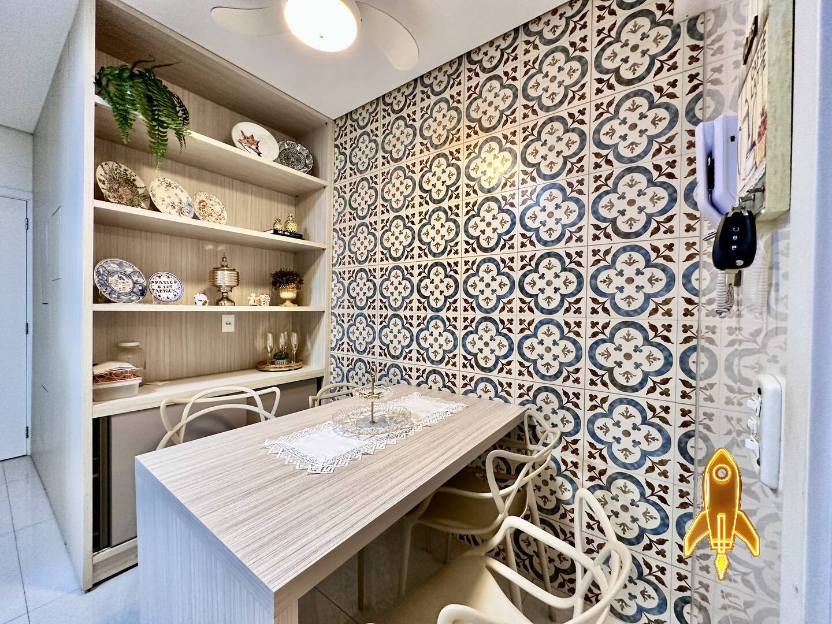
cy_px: 312
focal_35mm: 14
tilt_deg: +0.2
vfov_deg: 85.7
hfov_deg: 102.1
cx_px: 416
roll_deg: -1.2
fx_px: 336
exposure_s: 1/60
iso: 250
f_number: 2.2
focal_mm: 2.22
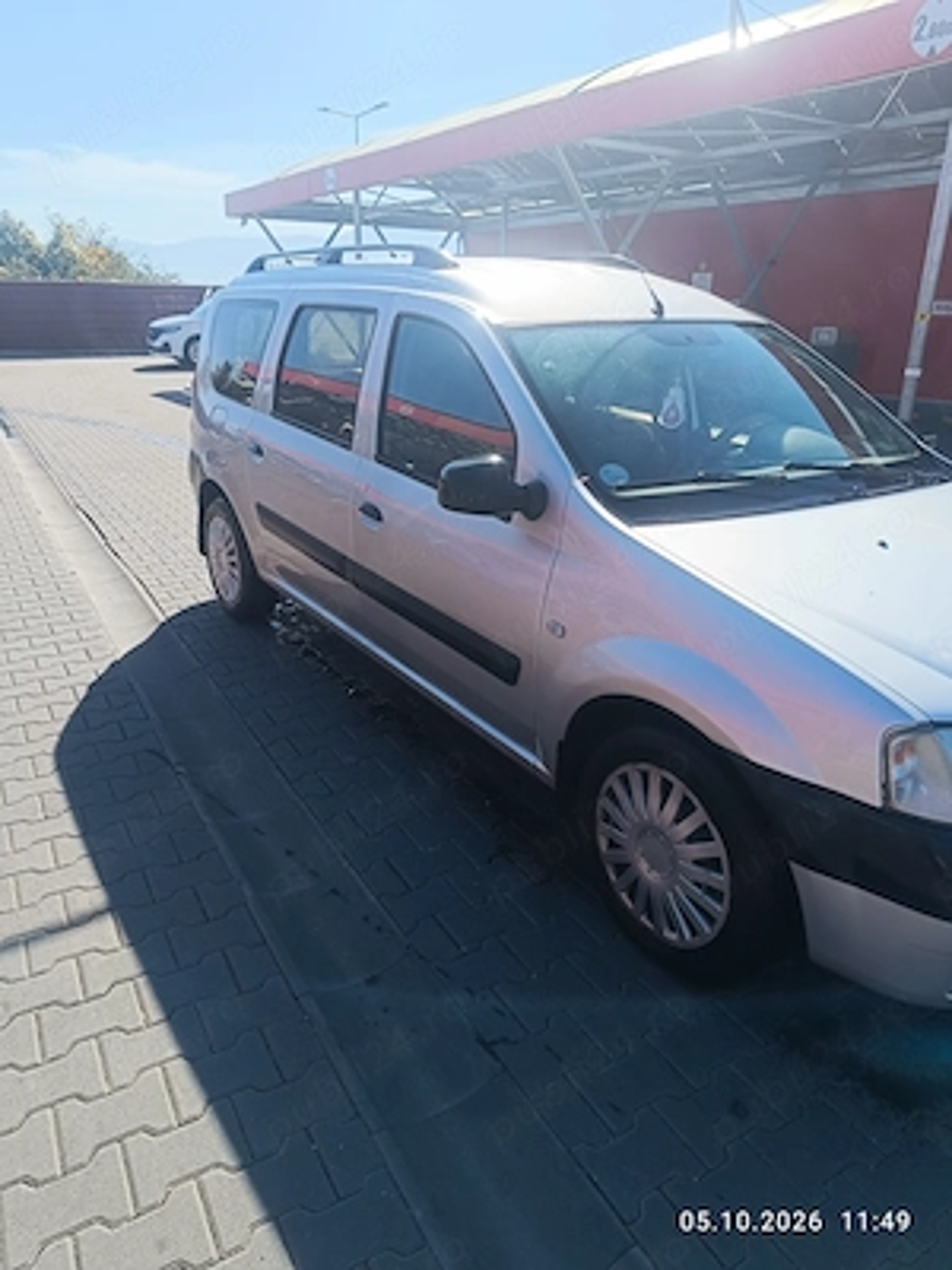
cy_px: 635
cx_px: 476
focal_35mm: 24
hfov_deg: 56.8
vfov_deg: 71.6
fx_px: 880
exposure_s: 1/1783
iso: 58
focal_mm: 5.59
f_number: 1.88
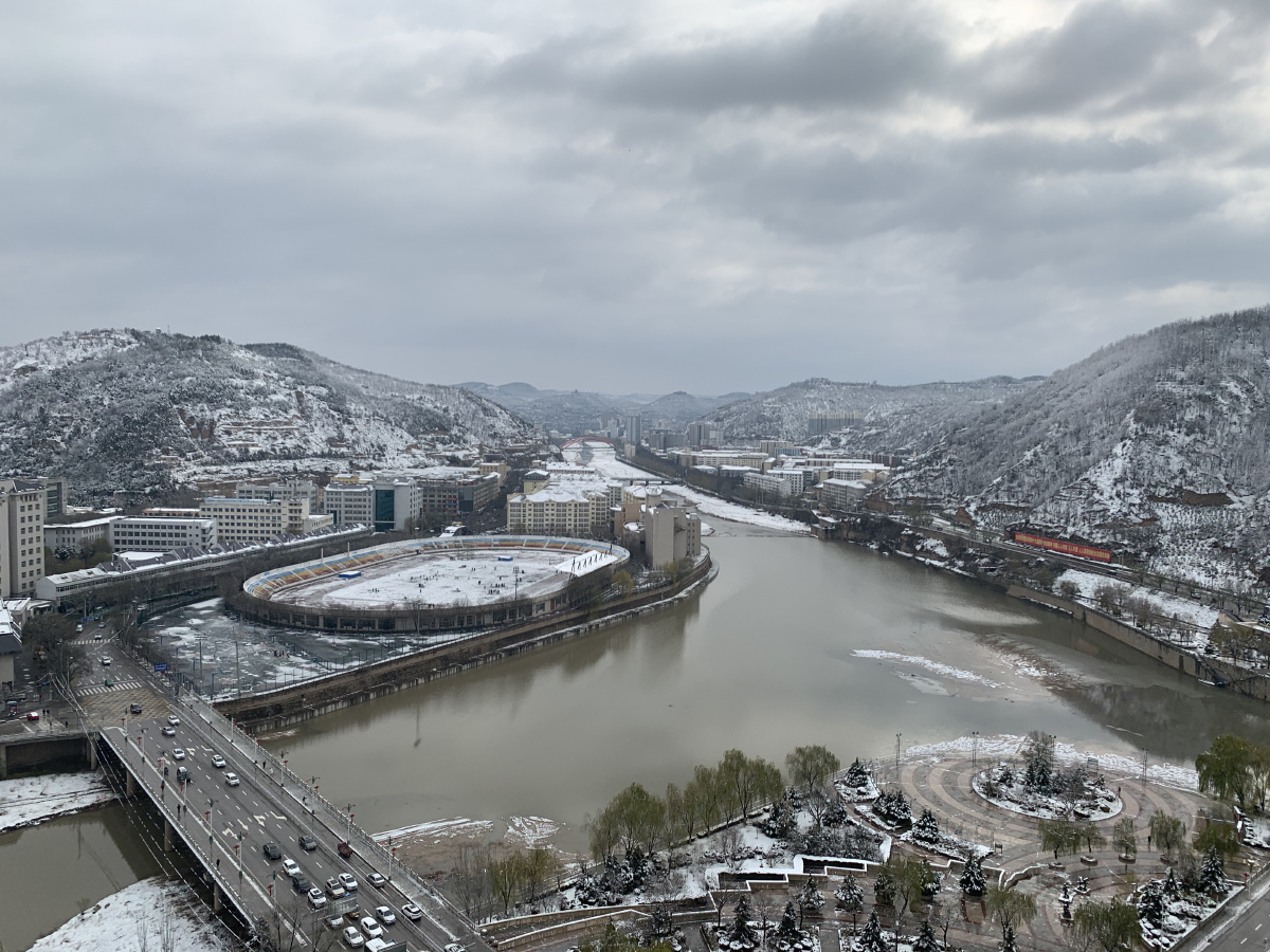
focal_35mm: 26
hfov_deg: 67.3
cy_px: 476
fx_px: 954
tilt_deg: -3.7
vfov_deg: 53.1
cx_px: 635
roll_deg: -1.2
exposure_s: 1/4464
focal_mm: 4.25
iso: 25
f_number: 1.8
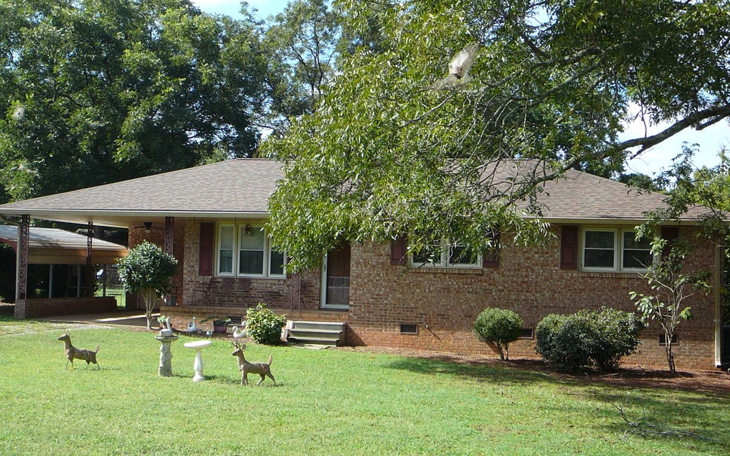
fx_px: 955
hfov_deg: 41.8
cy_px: 269
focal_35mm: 48
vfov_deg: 26.8
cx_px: 364
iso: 80
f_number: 3.2
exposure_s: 1/320
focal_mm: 6.7
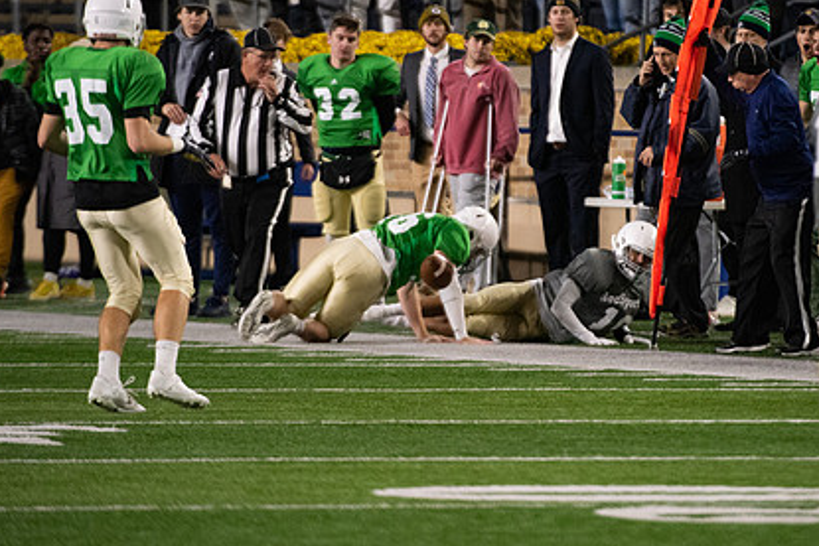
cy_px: 218
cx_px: 529
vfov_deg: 2.5
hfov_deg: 3.7
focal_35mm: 559
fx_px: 12721
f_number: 4.5
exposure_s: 1/500
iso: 5600
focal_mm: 400
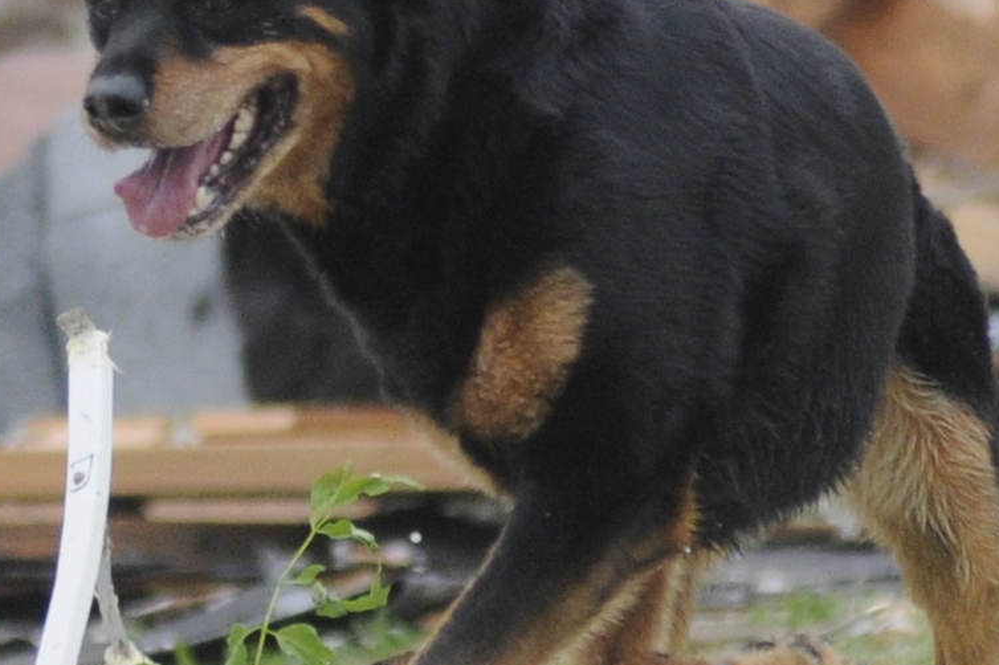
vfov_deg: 0.8
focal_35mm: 1705
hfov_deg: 1.2
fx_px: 47291
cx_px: 134
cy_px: -248
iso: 500
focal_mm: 200
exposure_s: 1/4000
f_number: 4
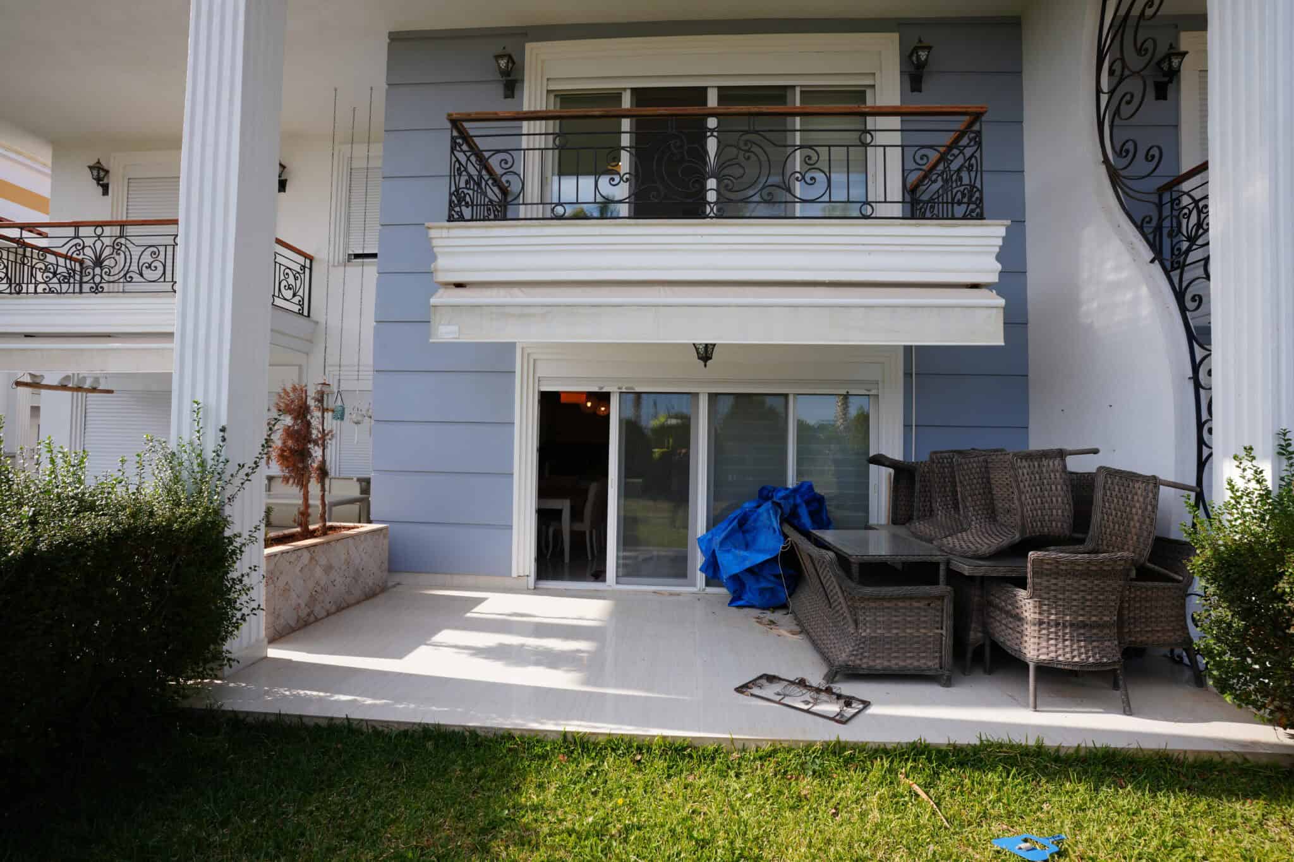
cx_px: 647
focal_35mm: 17
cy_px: 431
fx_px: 611
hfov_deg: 93.3
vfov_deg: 70.4
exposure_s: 1/125
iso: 100
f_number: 8
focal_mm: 17
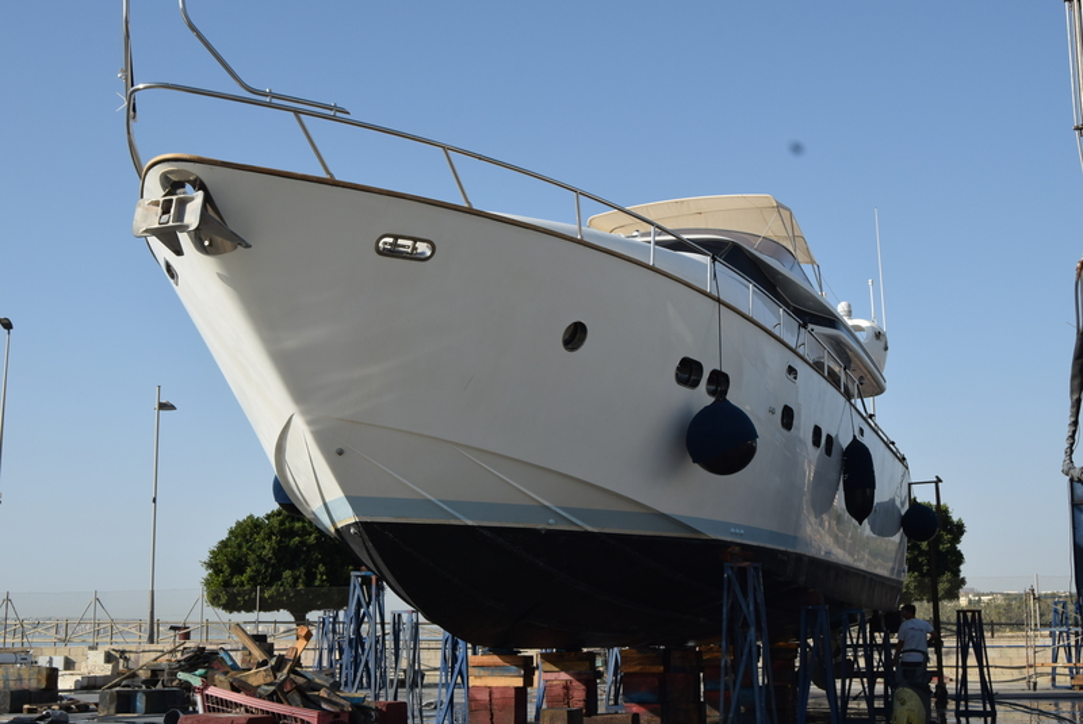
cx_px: 542
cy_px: 362
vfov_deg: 29.0
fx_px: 1400
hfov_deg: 42.3
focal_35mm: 46
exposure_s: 1/320
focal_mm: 31
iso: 200
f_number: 9
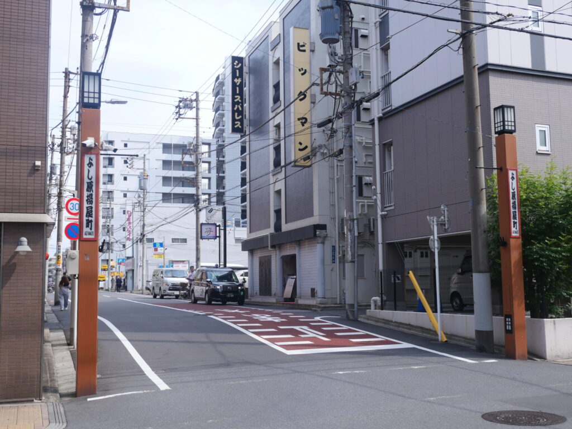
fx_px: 661
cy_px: 214
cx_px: 286
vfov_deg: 36.0
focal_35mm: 40
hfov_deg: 46.8
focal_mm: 20
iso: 200
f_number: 7.1
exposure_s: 1/250
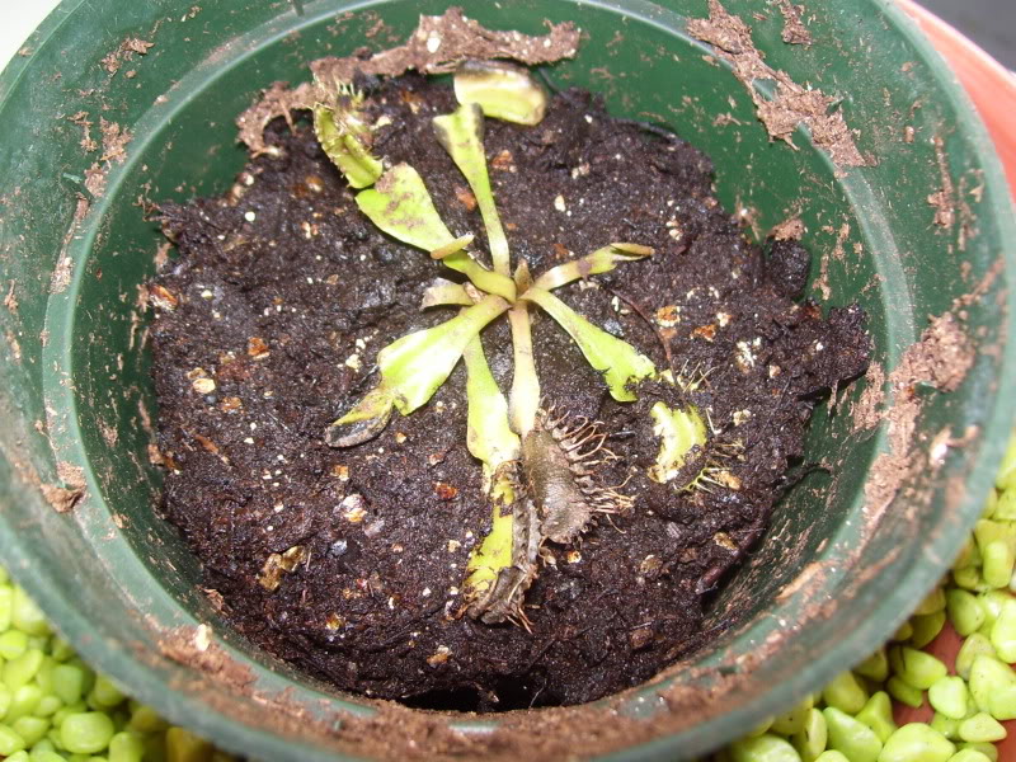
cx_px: 508
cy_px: 381
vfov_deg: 39.7
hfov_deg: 51.4
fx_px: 1057
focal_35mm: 36
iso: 80
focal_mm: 6
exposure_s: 1/60
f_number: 2.7
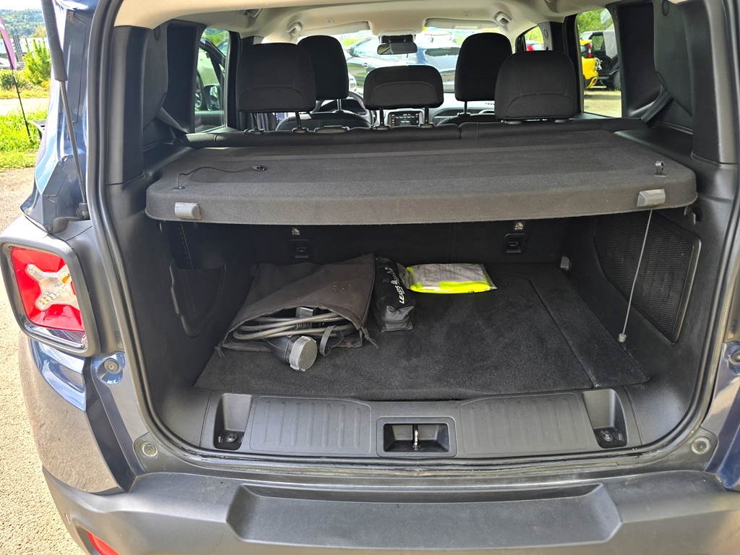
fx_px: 492
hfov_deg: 73.9
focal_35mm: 23
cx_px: 370
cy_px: 278
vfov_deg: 58.9
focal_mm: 6.3
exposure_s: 1/180
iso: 32
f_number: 1.7
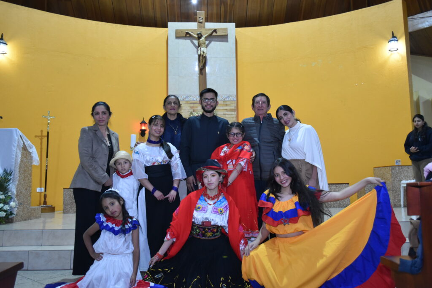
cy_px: 144
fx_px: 396
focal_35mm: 33
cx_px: 216
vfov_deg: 40.0
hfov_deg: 57.2
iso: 1800
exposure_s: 1/60
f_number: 3.8
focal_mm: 22
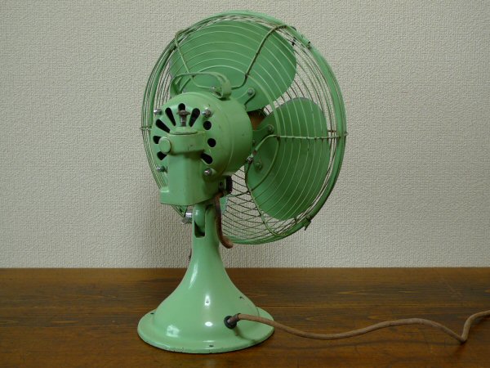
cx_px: 245
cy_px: 184
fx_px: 679
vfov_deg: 30.3
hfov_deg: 39.7
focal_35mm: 48
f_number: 2.6
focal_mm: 10.2
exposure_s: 1/30
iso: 100
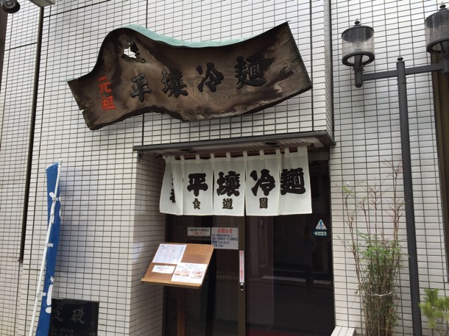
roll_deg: +0.7
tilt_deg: +6.6
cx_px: 224
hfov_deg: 61.7
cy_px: 168
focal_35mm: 29
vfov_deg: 48.2
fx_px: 376
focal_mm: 4.15
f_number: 2.2
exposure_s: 1/302
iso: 32
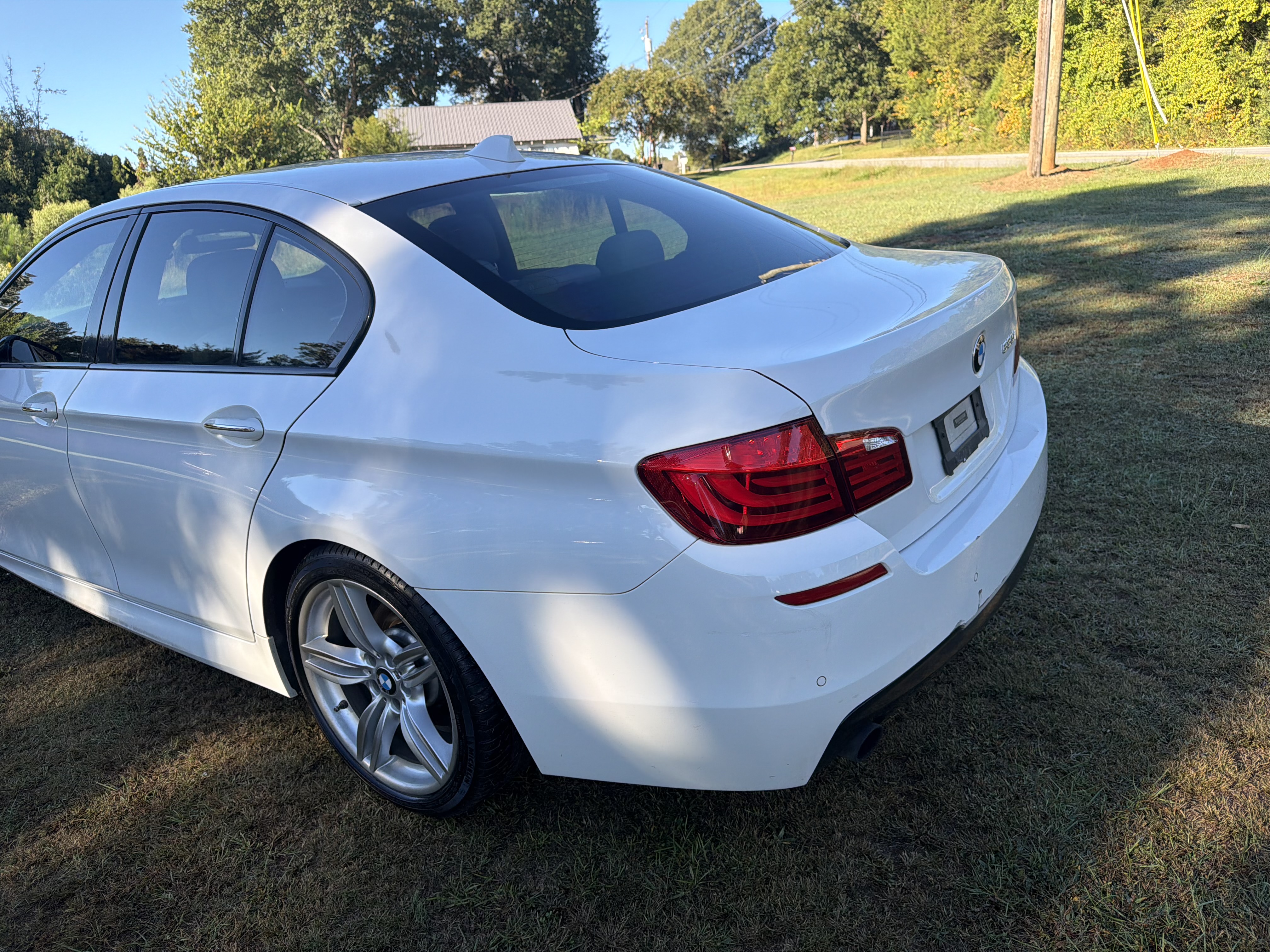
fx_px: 881
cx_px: 635
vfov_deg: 56.8
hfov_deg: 71.6
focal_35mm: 24
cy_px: 476
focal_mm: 6.76
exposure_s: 1/1046
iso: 80
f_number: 1.78
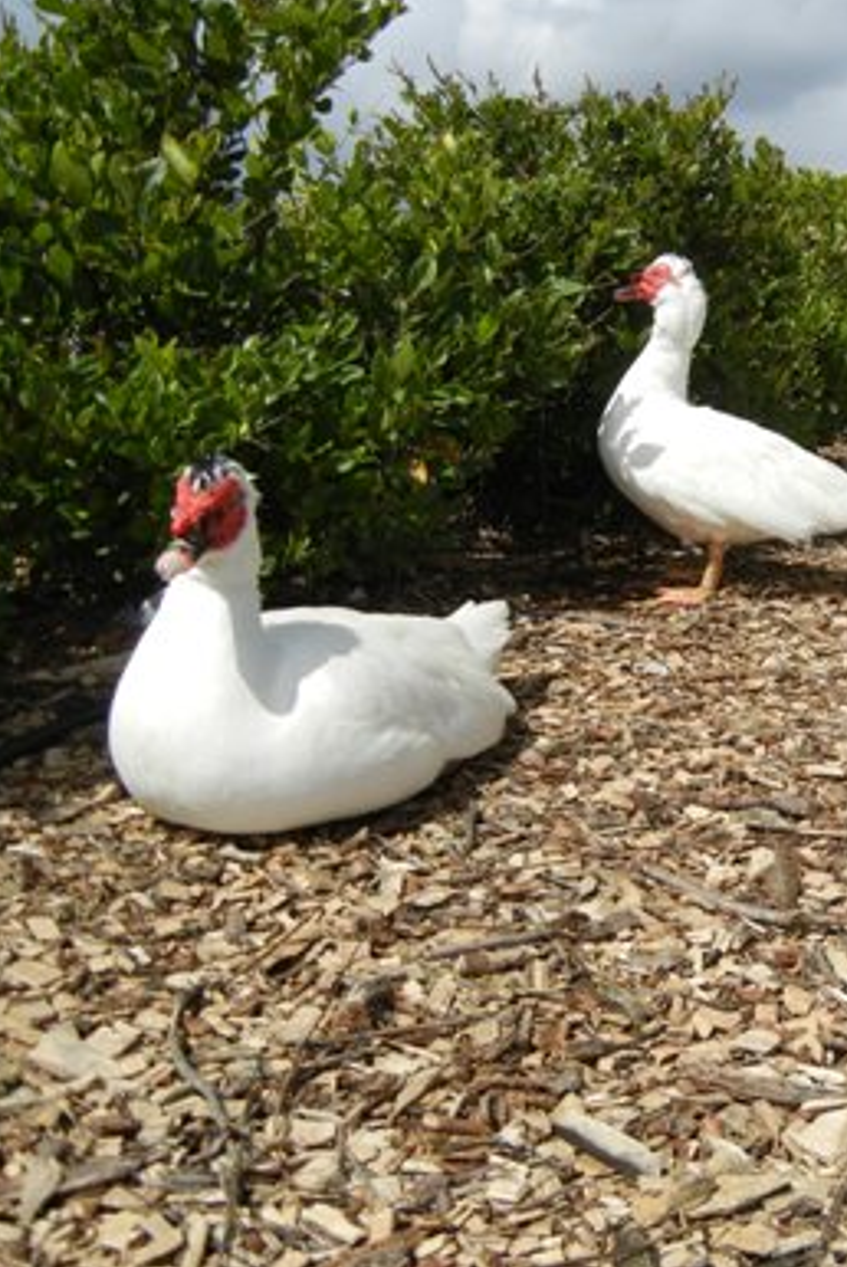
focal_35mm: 42
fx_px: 1479
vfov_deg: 46.4
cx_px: 735
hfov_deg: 30.7
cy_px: 630
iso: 160
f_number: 7
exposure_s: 1/552
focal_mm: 5.4
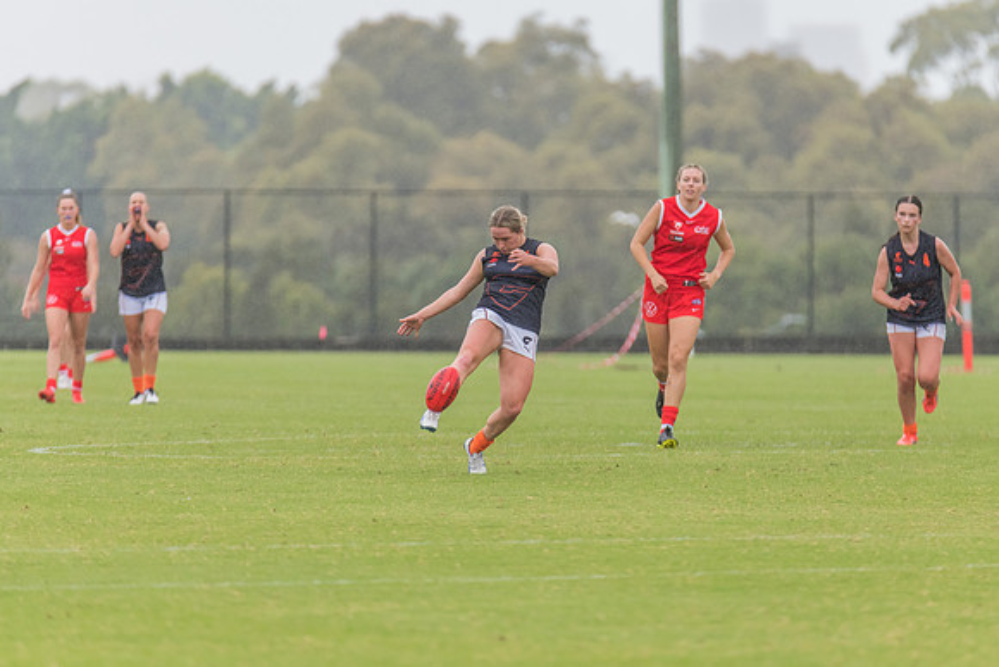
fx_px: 13538
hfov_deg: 4.2
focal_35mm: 488
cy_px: 313
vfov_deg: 2.8
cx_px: 514
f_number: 6.3
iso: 1400
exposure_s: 1/1250
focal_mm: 460
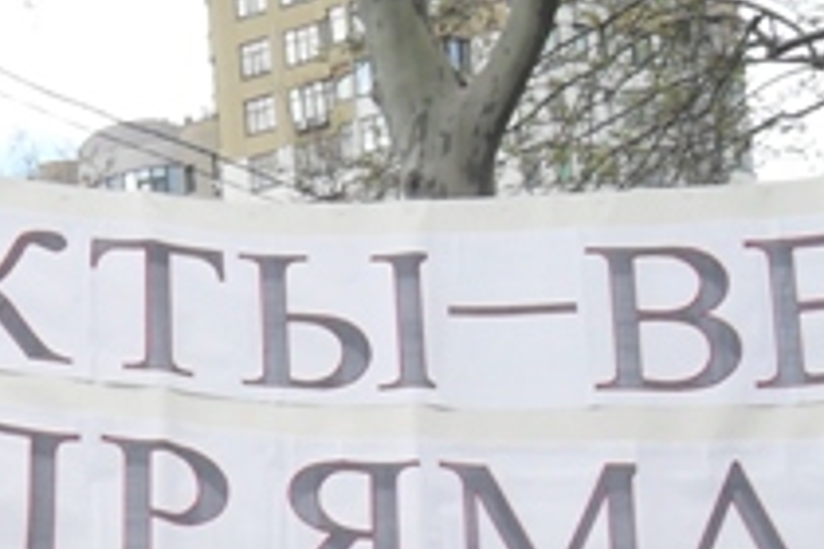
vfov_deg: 11.8
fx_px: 2540
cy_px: 812
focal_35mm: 111
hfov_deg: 18.2
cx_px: 106
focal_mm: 6.2
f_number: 8.9
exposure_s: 1/60
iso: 100
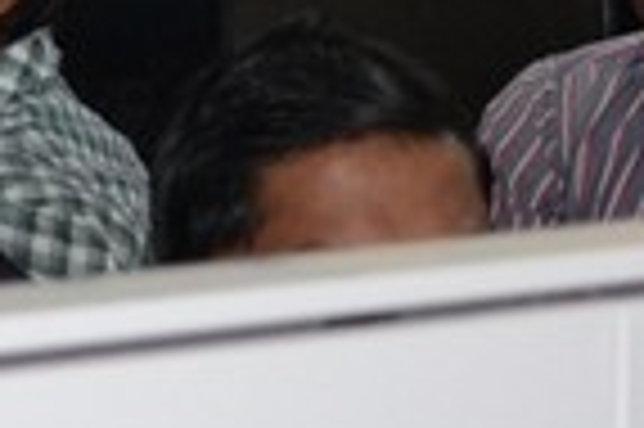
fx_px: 5986
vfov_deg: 4.0
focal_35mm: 335
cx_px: 270
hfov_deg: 6.2
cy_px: -543
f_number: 5.3
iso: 2000
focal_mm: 40
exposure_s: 1/60
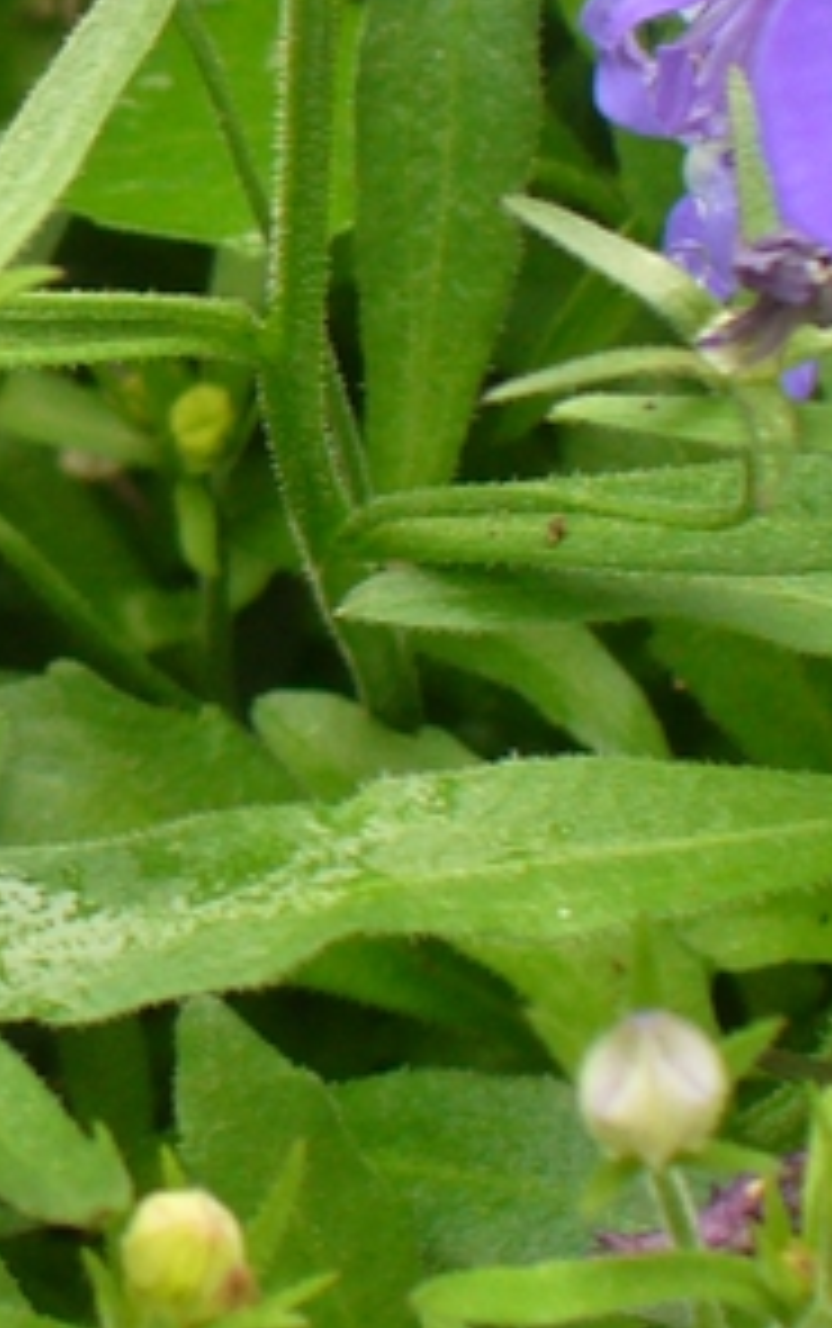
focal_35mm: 136
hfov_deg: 9.6
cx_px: -90
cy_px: 243
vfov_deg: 15.2
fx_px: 4922
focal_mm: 6.1
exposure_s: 1/100
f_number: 2.8
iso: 80
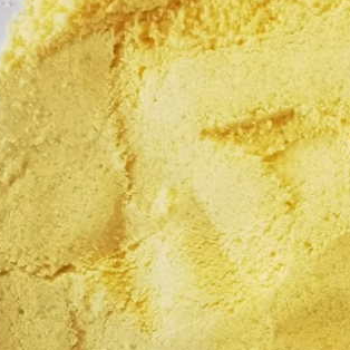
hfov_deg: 21.0
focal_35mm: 81
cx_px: 304
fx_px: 927
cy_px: 433
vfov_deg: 19.9
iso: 320
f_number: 2.2
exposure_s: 1/33.3
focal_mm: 2.26
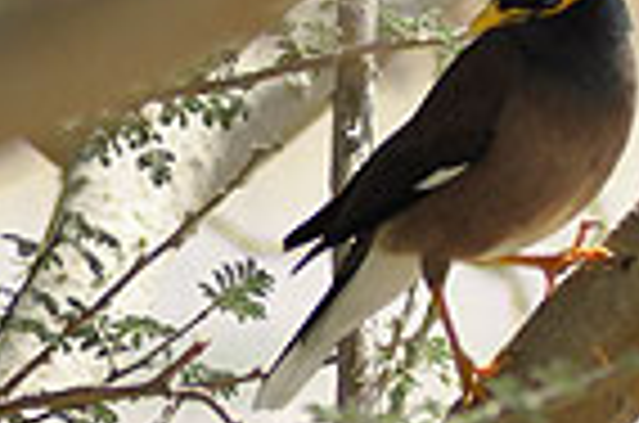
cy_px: 7
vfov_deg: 1.1
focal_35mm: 1234
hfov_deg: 1.7
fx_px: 21854
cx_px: 612
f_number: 6.3
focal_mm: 260
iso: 1000
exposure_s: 1/2500
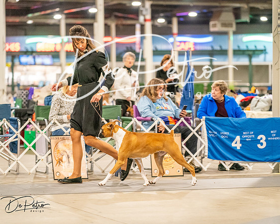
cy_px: 112
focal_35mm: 140
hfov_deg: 13.8
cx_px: 140
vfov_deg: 11.0
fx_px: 1157
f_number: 3.2
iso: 6400
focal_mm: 124
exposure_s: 1/250
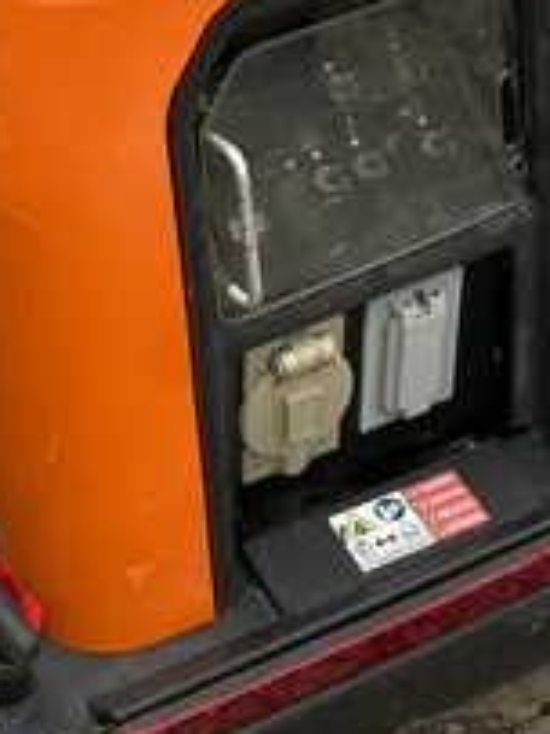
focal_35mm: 94
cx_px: 340
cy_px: -5
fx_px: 1993
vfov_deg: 20.2
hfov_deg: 15.7
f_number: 1.5
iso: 32
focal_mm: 5.7
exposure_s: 1/141
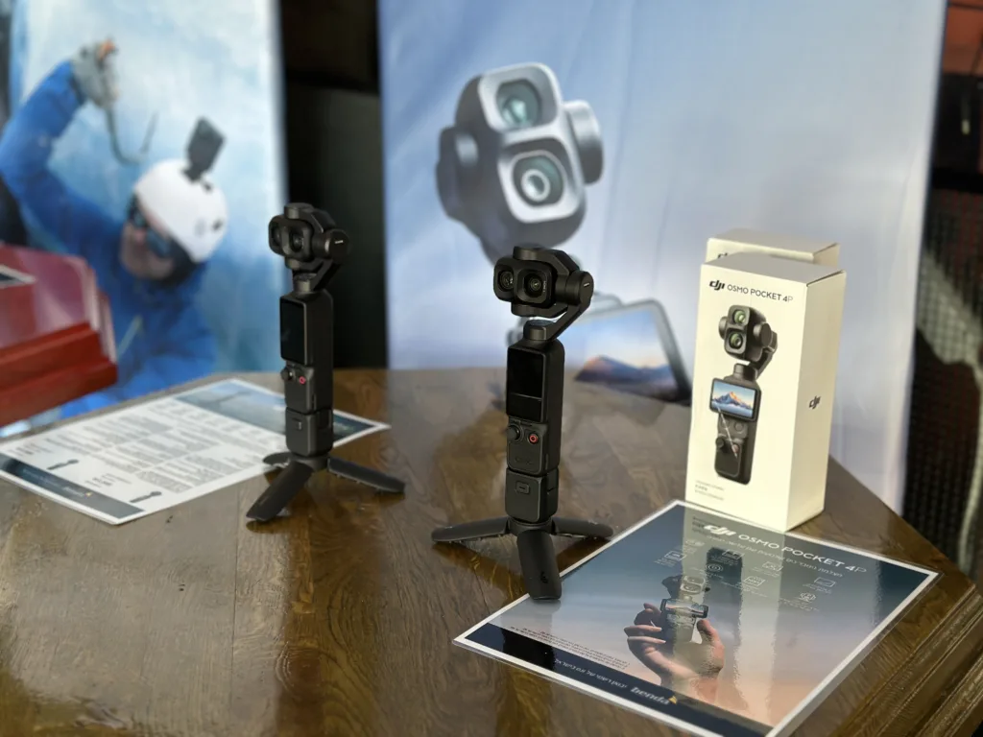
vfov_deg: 30.3
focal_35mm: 48
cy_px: 368
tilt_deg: -17.0
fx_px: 1363
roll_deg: -0.2
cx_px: 492
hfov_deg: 39.7
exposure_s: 1/60
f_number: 1.78
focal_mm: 6.86
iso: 200
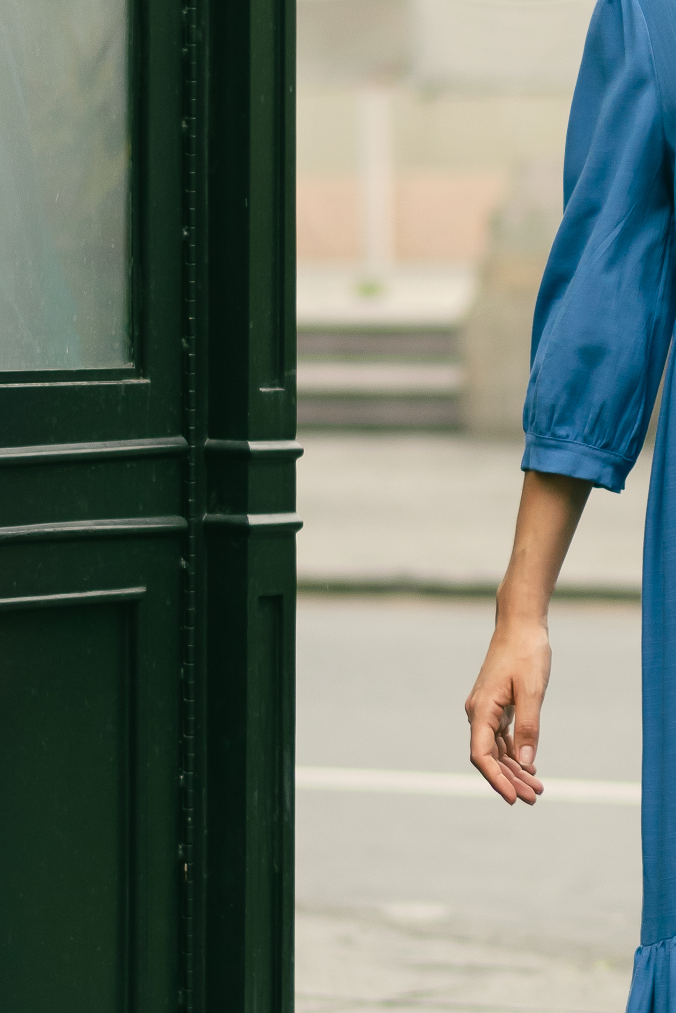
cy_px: 583
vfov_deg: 9.8
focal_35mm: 210
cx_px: 879
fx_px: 5914
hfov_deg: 6.5
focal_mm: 50
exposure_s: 1/800
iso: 100
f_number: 1.8
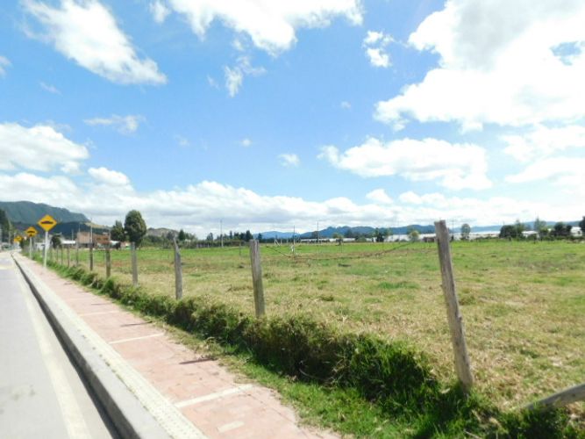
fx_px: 389
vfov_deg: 58.9
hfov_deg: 73.9
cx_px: 292
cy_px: 220
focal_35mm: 23
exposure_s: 1/1250
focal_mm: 4
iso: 400
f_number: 6
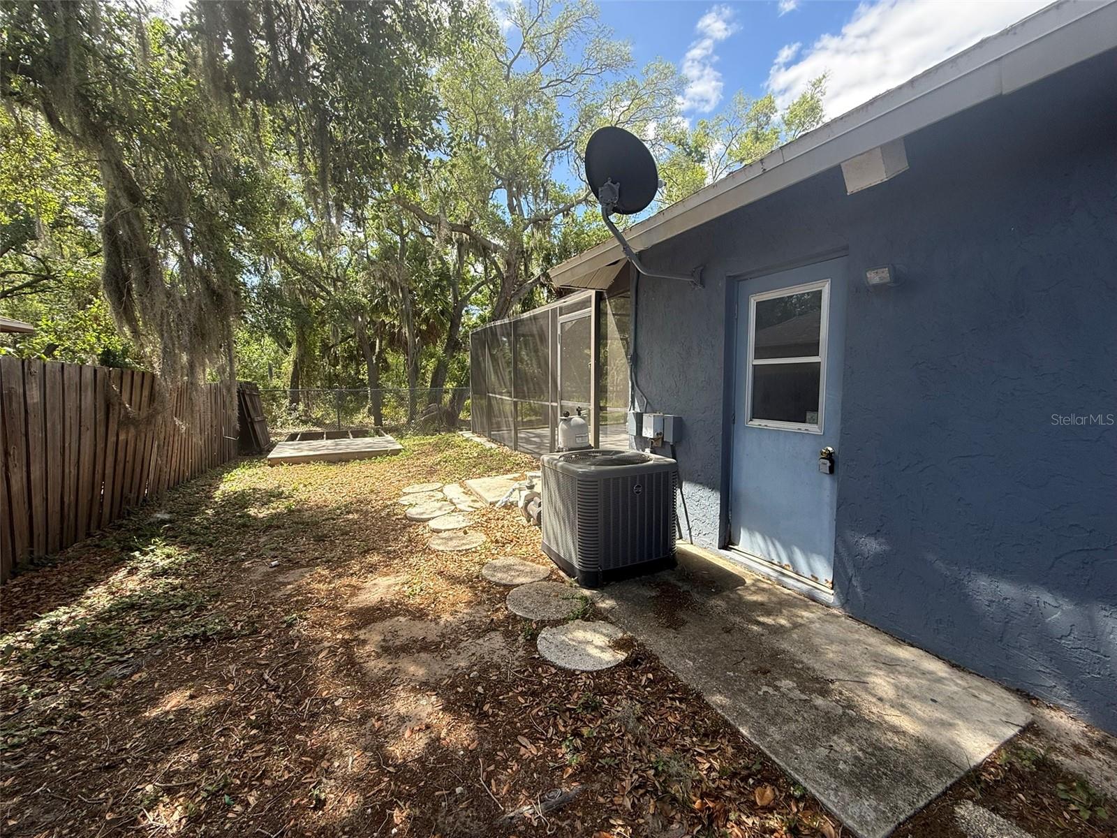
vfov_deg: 85.7
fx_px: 452
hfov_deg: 102.1
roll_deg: +0.0
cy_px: 419
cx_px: 558
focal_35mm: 14
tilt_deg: -4.8
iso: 64
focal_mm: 2.22
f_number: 2.2
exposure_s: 1/545
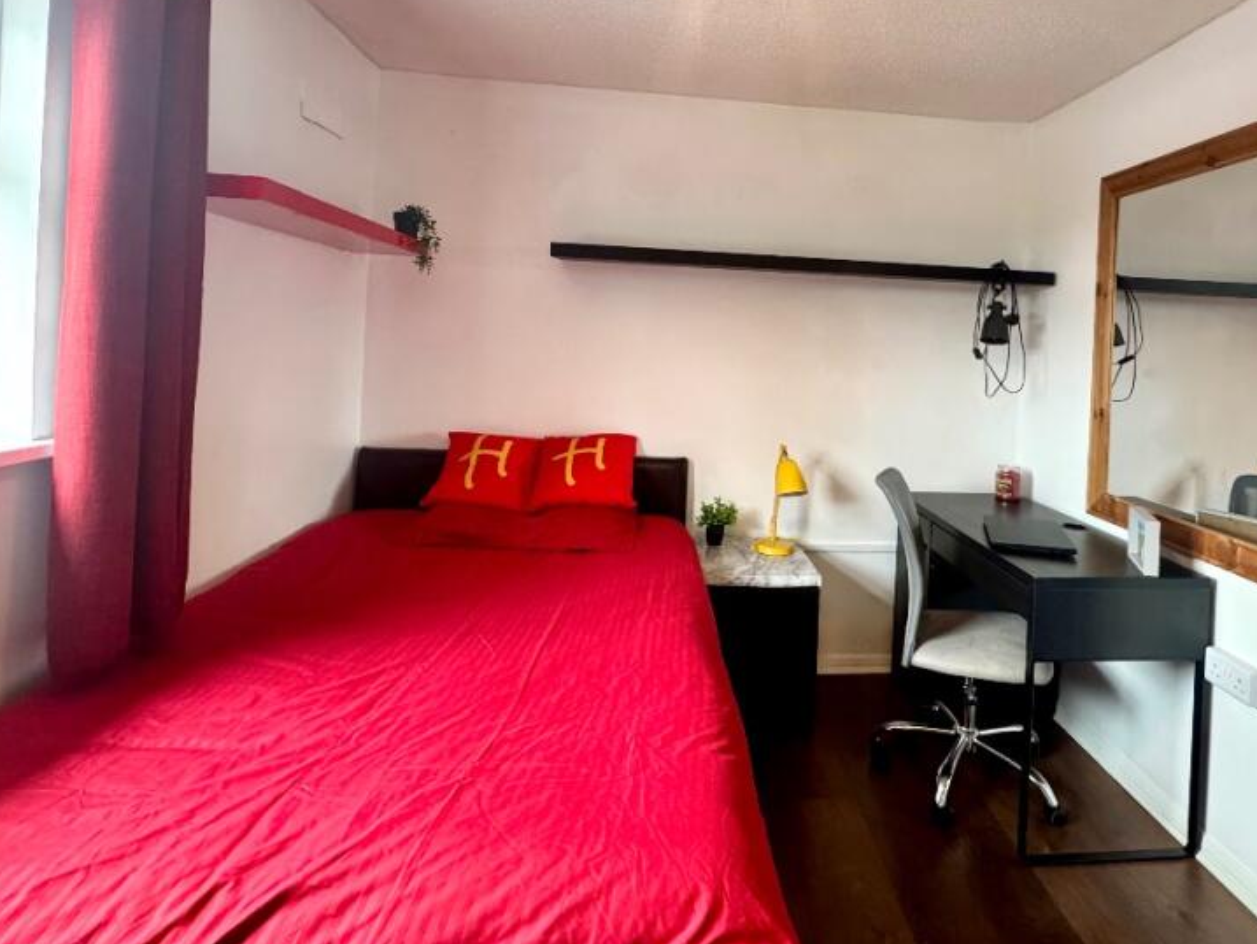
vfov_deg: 64.8
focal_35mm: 20
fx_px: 726
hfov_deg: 80.9
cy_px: 340
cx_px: 745
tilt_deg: -0.4
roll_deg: -2.6
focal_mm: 2.22
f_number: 2.2
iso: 320
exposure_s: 1/100
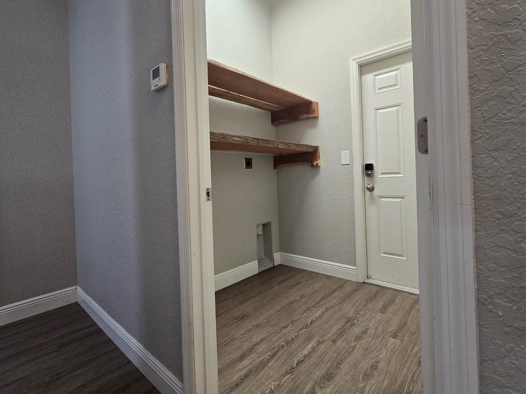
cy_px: 177
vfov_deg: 77.9
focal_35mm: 16
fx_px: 243
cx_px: 251
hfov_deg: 94.4
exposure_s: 1/60
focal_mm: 2.2
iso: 160
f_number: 2.2
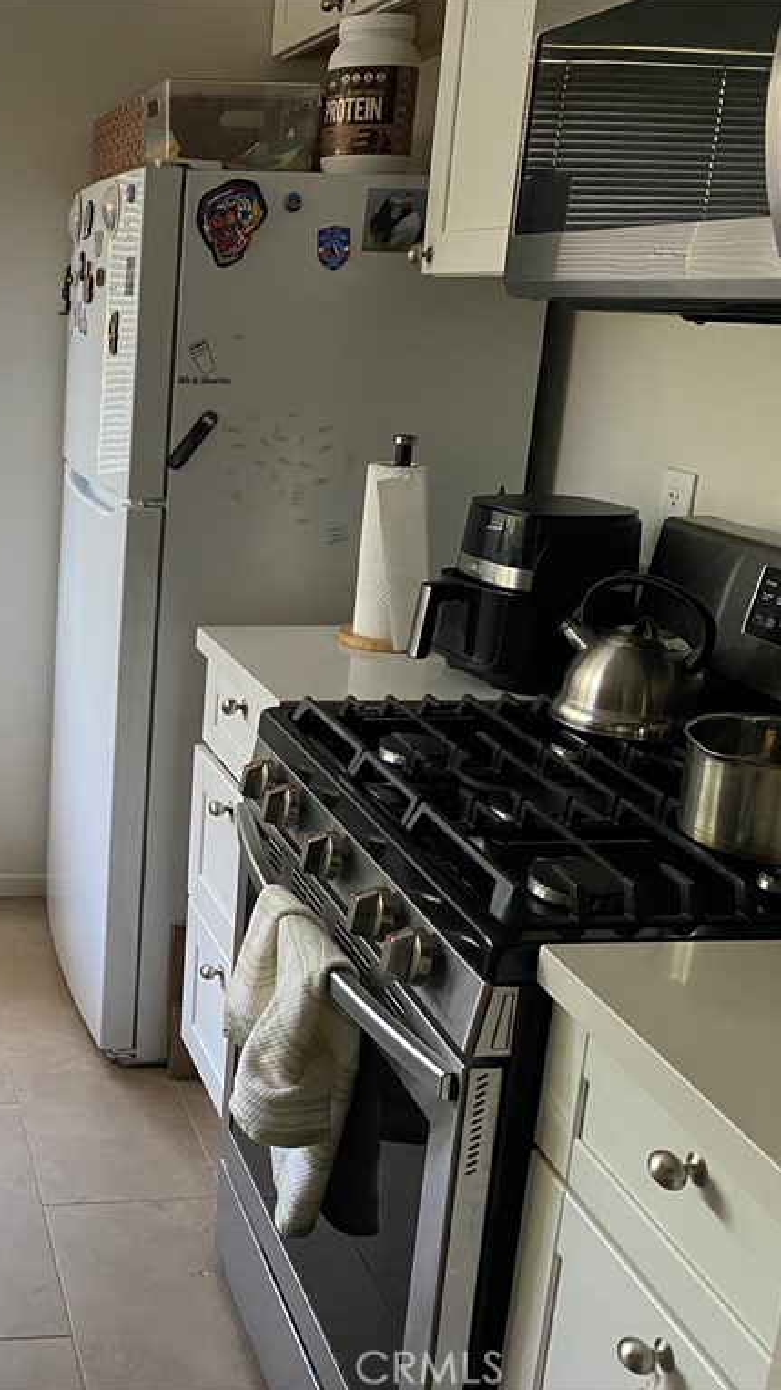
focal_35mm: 38
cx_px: -60
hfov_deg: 28.5
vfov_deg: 52.8
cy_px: 694
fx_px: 1399
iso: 200
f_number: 1.8
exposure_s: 1/60
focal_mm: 4.25
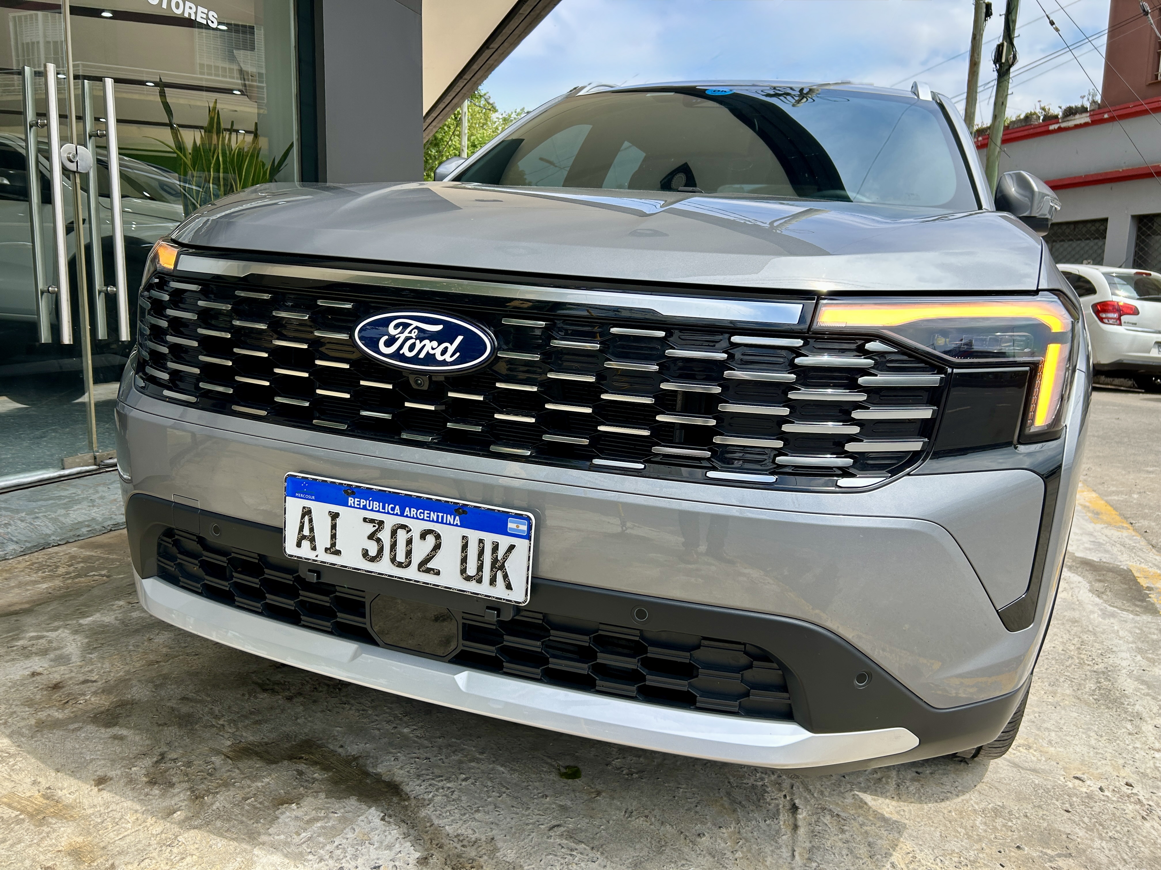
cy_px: 435
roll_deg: -0.7
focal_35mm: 26
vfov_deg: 53.1
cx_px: 580
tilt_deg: -8.6
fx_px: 872
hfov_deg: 67.3
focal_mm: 5.7
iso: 50
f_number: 1.5
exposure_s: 1/2208
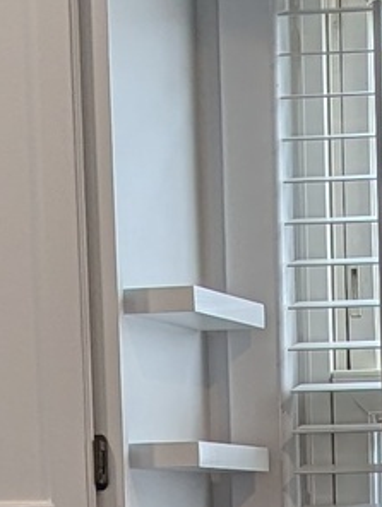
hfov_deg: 7.8
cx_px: 549
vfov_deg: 10.2
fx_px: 2744
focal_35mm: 187
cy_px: 752
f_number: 1.85
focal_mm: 6.81
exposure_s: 1/225
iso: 45
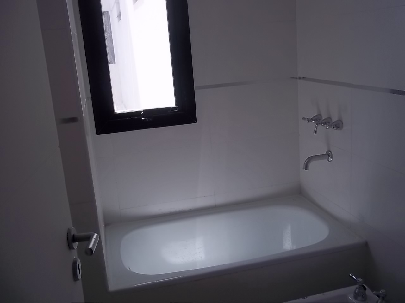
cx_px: 202
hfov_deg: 51.4
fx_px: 421
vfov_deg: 39.7
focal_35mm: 36
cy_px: 152
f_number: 3.1
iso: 80
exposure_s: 1/400
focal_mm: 6.5
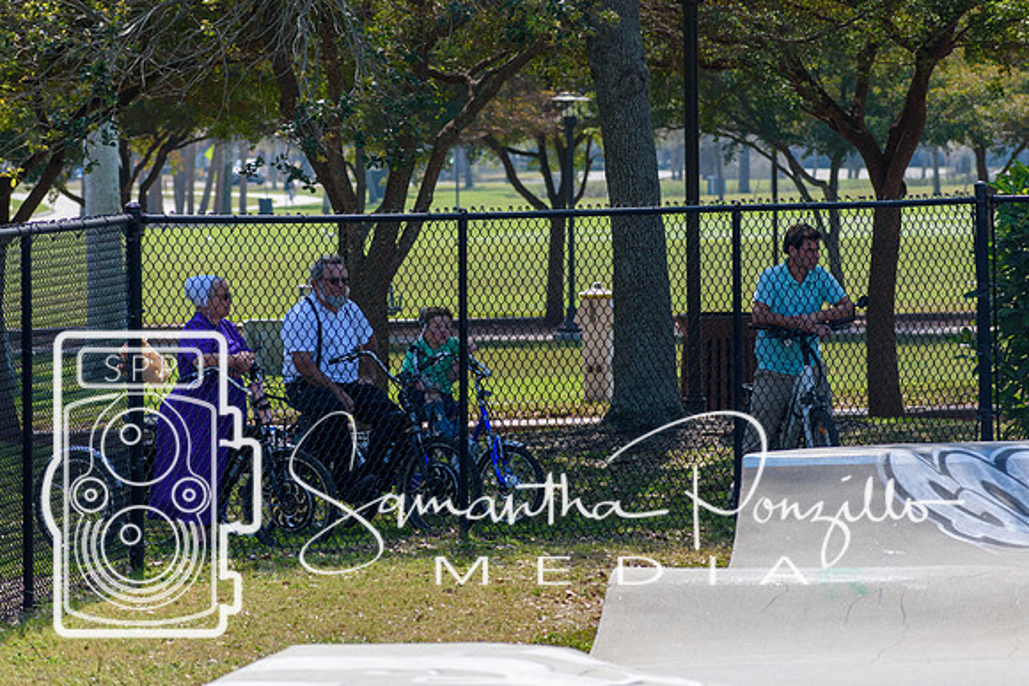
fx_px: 6647
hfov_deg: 8.9
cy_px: 343
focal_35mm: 232
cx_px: 514
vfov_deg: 5.9
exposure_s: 1/2000
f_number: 5.6
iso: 360
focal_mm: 155
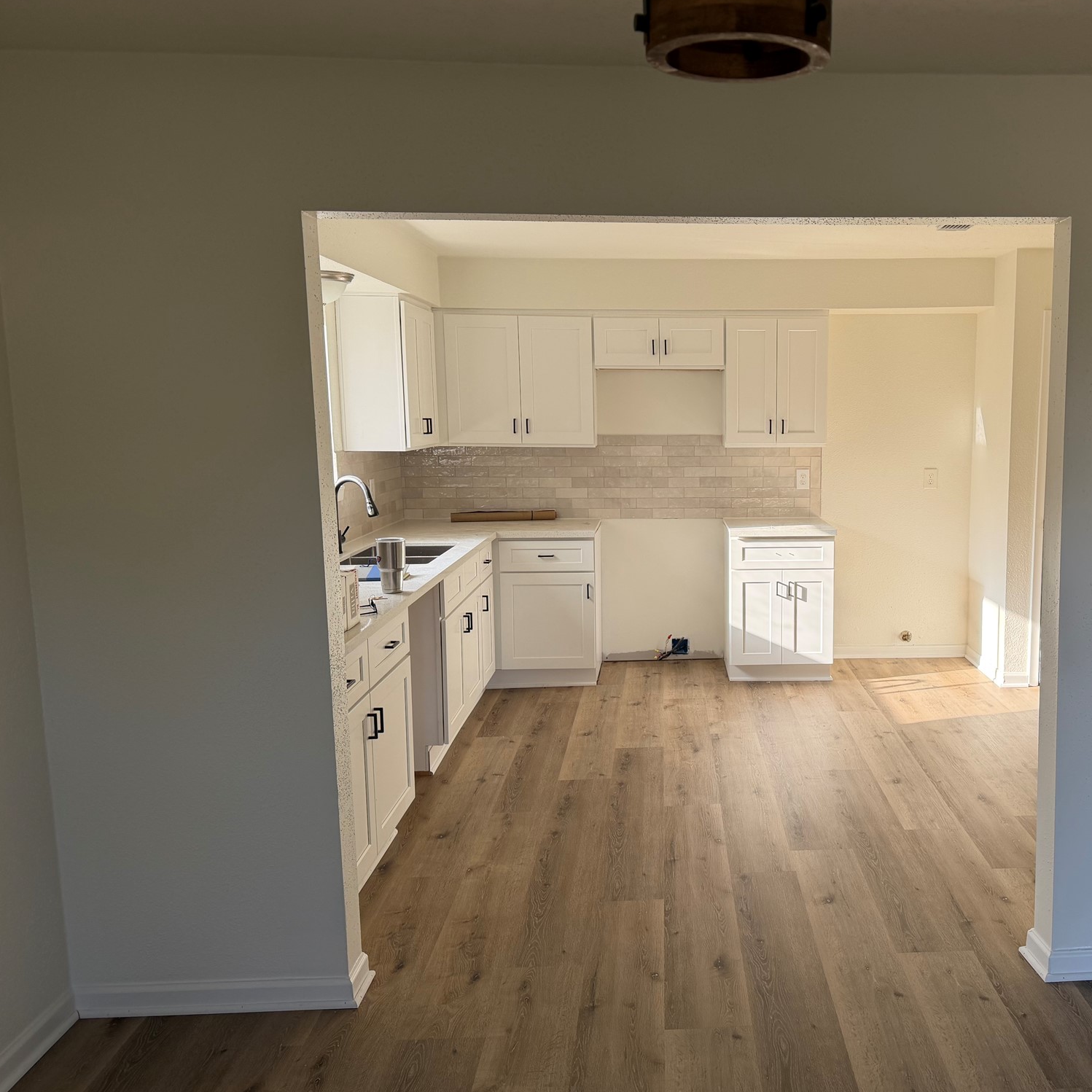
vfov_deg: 55.6
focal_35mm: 29
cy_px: 550
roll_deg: -0.1
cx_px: 729
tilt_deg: -7.5
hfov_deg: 54.5
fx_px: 1035
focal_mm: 6.76
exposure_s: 1/517
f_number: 1.78
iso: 100
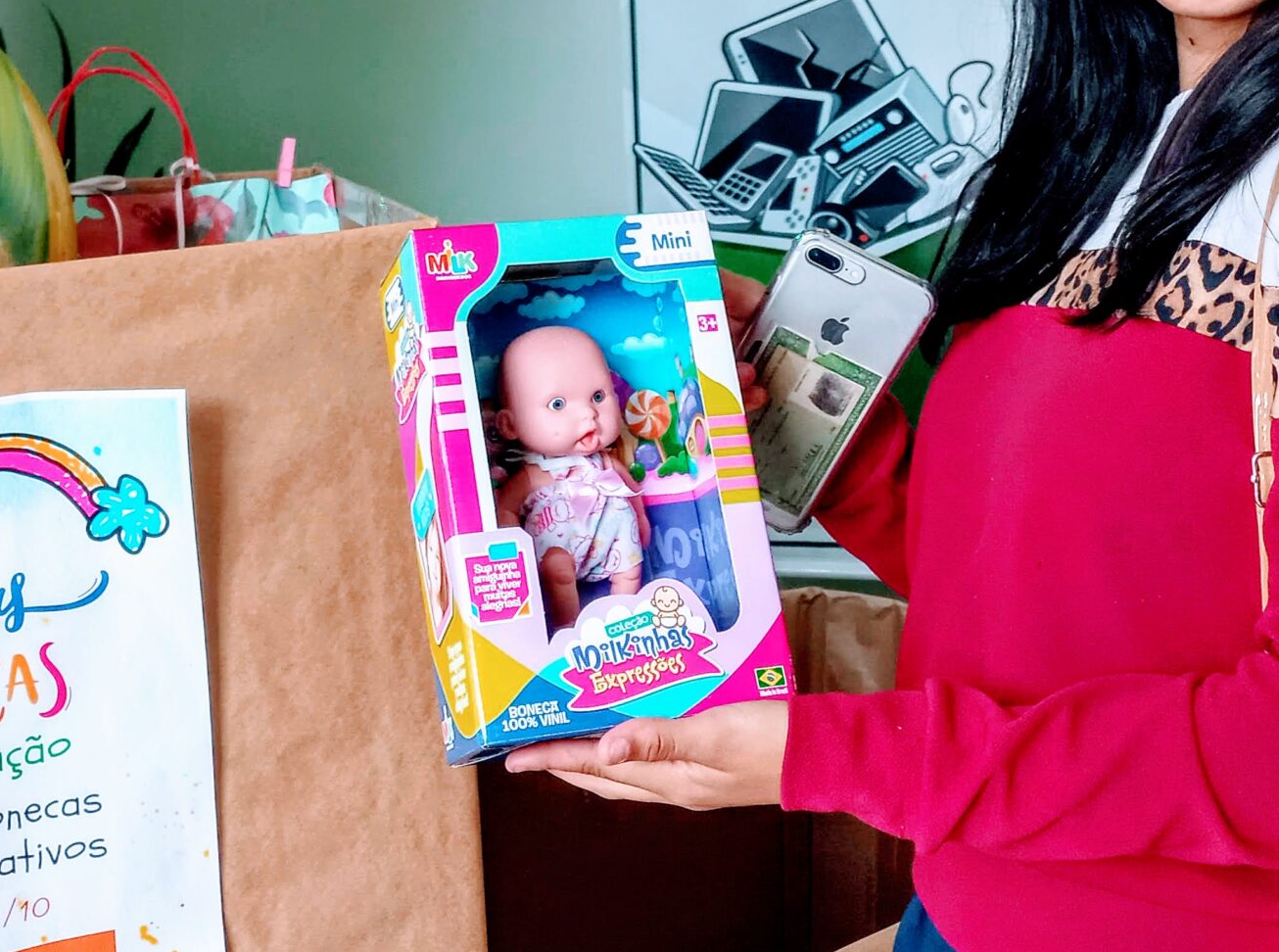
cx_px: 399
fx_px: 1805
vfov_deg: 29.5
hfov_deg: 38.4
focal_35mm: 49
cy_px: 381
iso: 100
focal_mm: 4.6
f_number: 1.8
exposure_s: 1/60
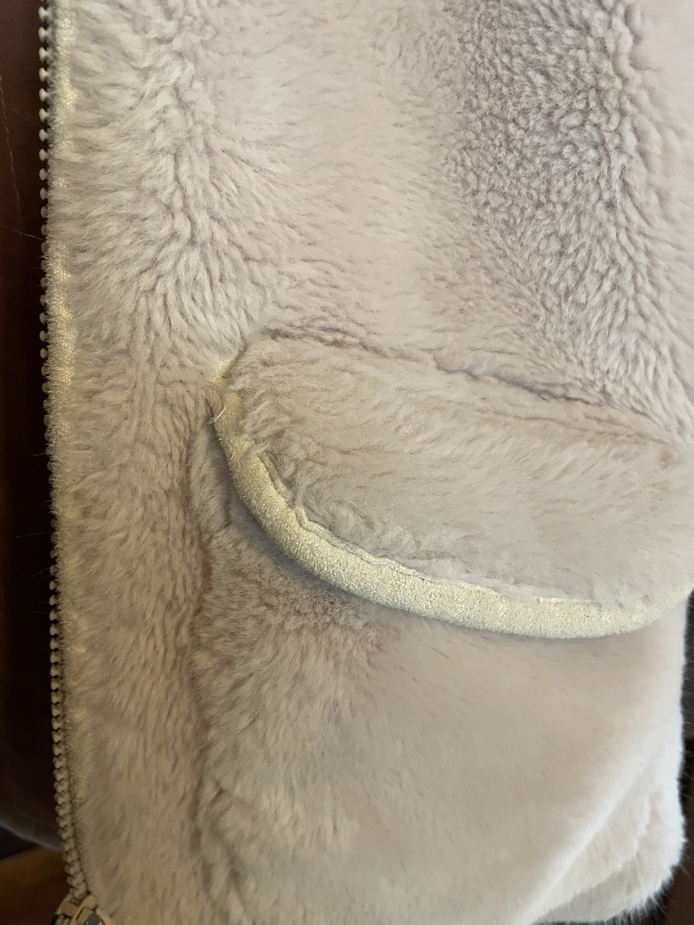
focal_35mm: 26
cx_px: 347
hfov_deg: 53.1
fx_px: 695
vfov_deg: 67.3
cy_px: 462
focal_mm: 4.2
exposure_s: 1/60
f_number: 1.6
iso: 320
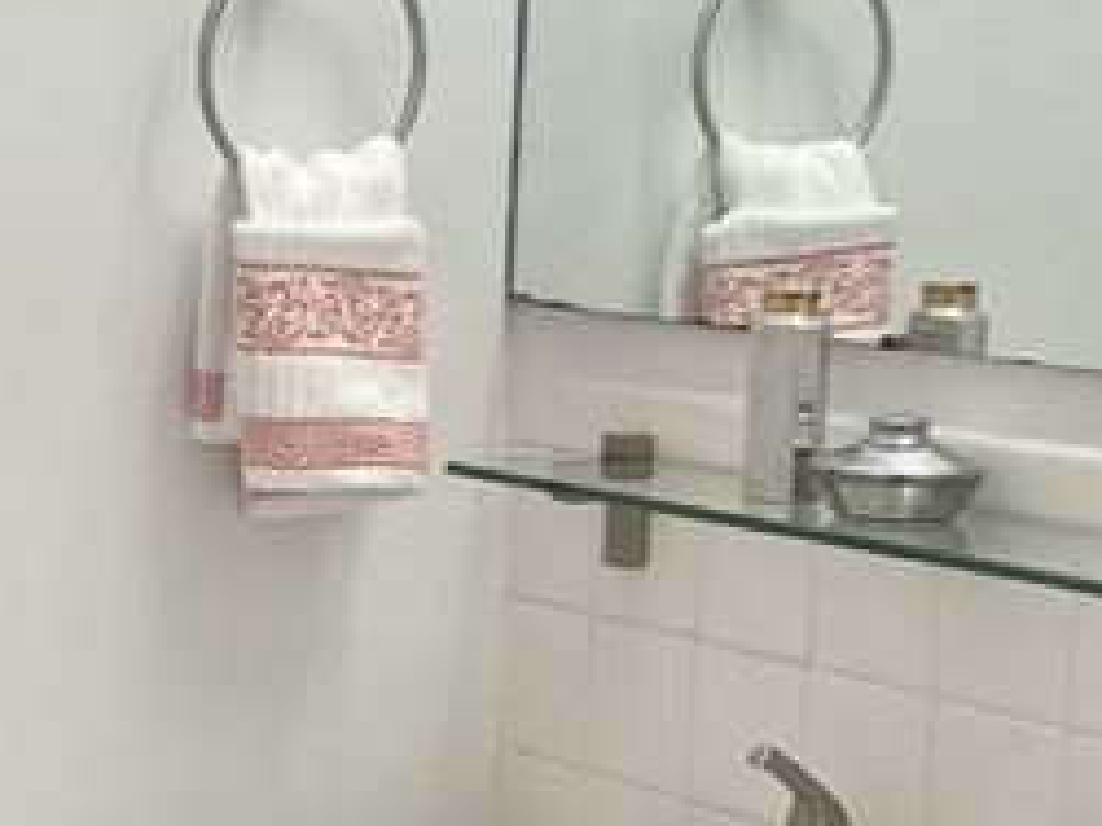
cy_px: 791
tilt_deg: -12.5
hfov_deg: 18.2
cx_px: 61
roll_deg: -0.1
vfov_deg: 13.8
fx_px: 3373
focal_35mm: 106
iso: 50
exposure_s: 1/120
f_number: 1.5
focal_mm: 5.7
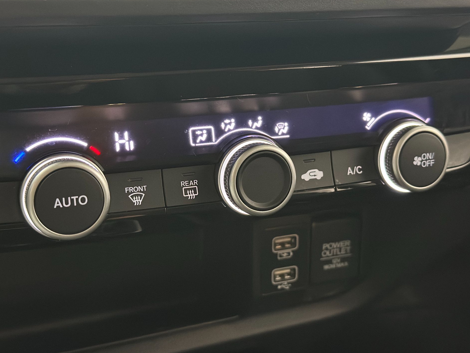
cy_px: 177
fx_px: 665
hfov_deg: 38.9
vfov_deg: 29.7
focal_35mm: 49
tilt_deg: -18.0
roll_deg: -0.8
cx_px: 231
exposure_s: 1/30
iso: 800
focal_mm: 6.86
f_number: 1.78
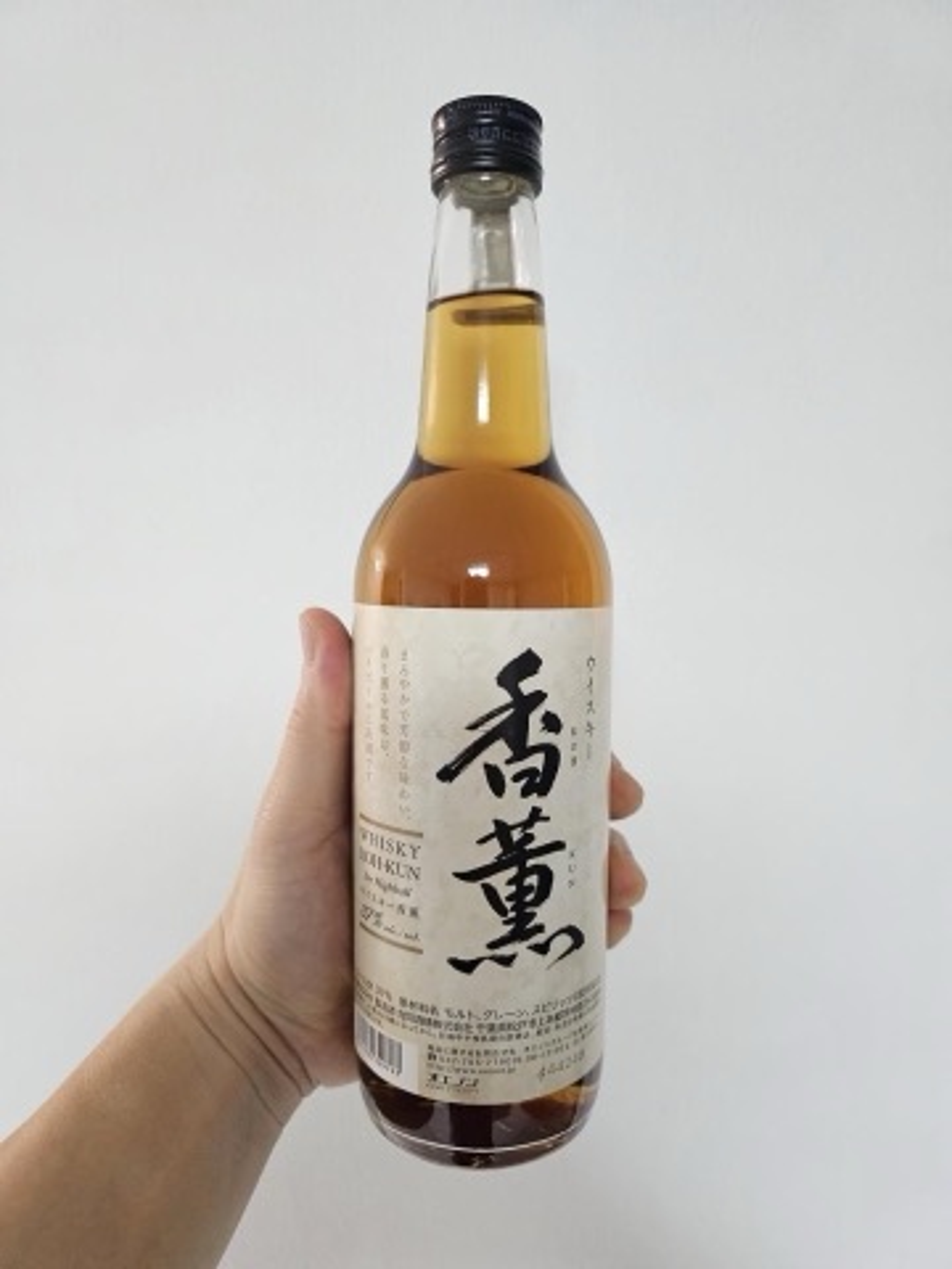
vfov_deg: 73.9
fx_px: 843
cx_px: 476
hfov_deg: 58.9
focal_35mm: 23
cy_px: 634
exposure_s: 1/120
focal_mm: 6.3
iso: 800
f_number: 1.7
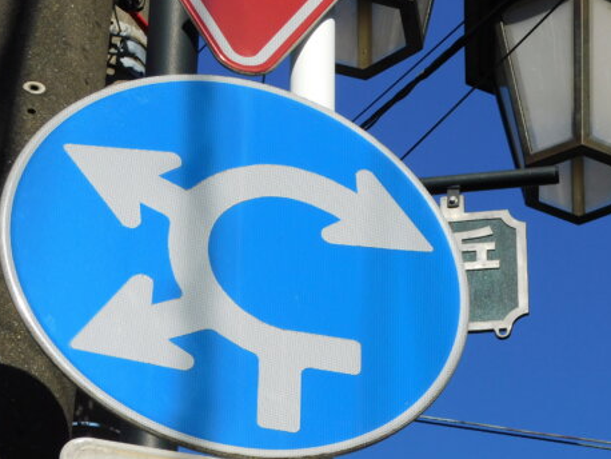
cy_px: 348
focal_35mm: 131
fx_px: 2313
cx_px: 339
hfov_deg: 15.0
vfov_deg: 11.3
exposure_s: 1/1250
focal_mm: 14.2
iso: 125
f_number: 4.4
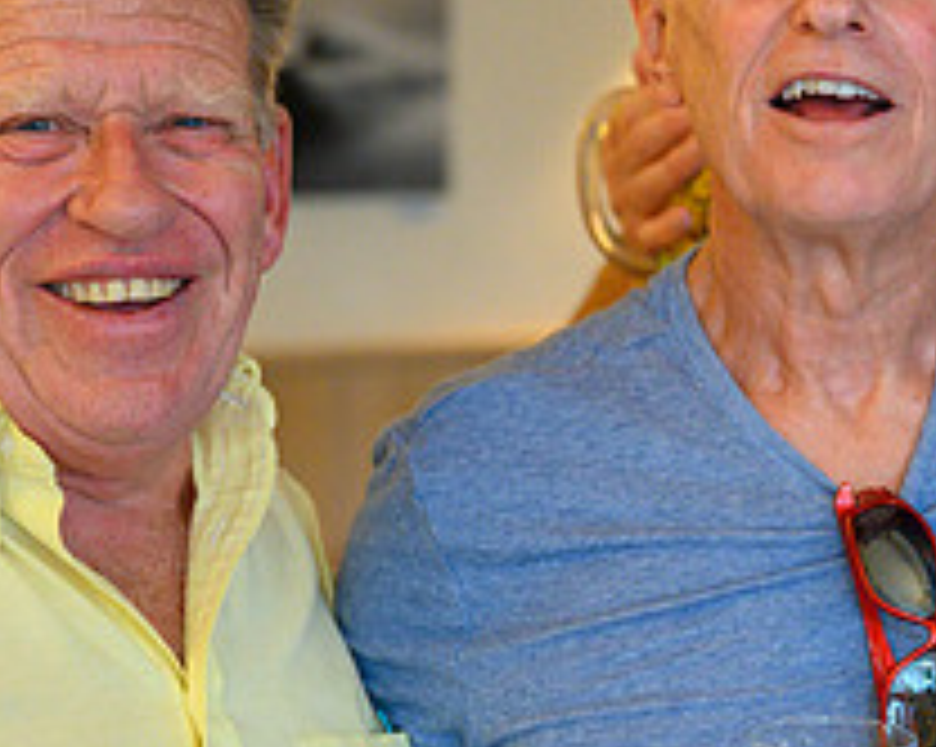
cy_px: 216
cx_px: 832
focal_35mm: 152
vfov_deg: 10.1
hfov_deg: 12.6
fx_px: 4207
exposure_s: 1/200
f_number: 3.5
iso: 2500
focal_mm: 58
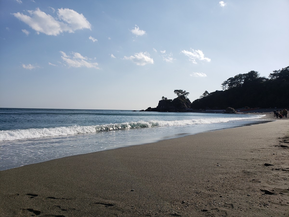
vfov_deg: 53.1
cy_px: 108
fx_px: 217
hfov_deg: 67.3
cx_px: 144
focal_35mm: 26
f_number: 2.4
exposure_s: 1/2781
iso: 50
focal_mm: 4.3
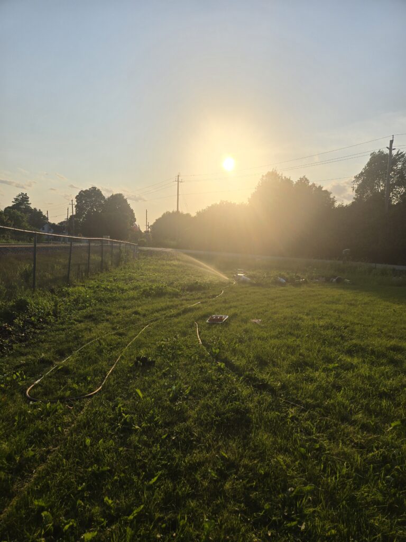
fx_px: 360
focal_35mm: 23
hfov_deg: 58.9
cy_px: 271
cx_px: 203
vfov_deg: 73.9
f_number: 1.8
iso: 25
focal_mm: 5.4
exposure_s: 1/6032
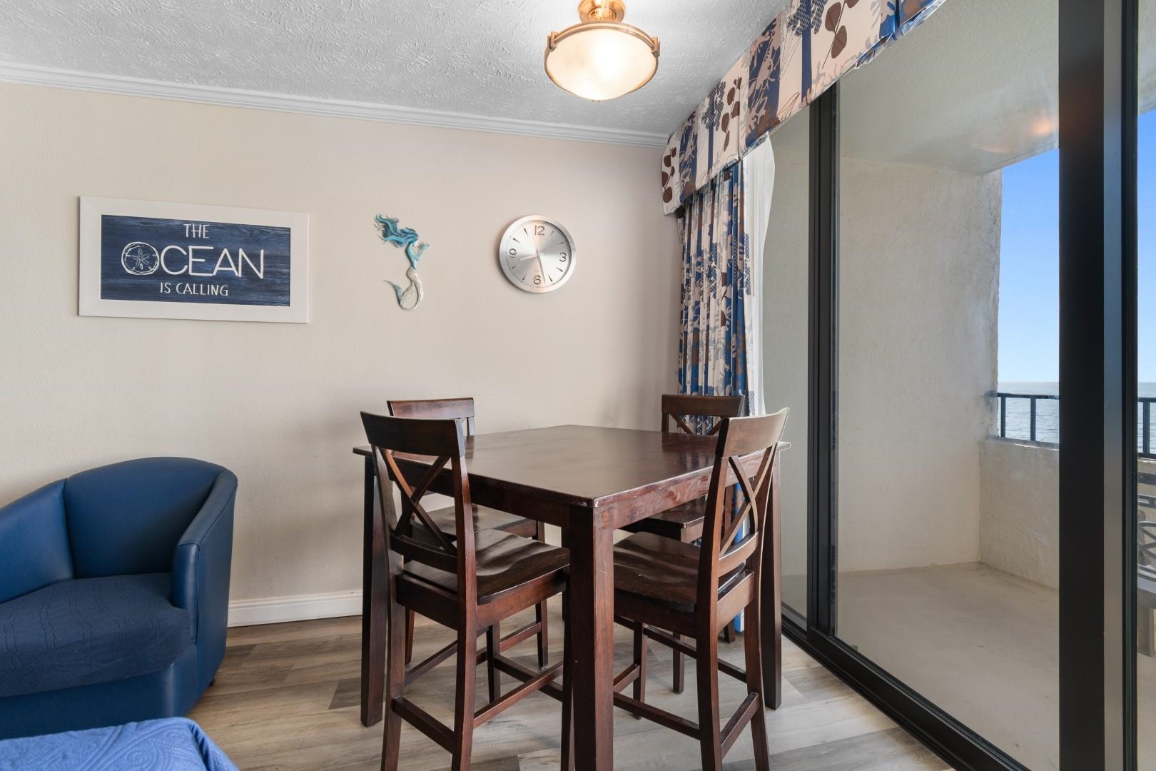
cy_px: 386
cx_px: 578
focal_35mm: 15
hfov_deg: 100.4
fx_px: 482
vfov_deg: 77.3
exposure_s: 1/40
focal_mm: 10
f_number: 4.5
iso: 100
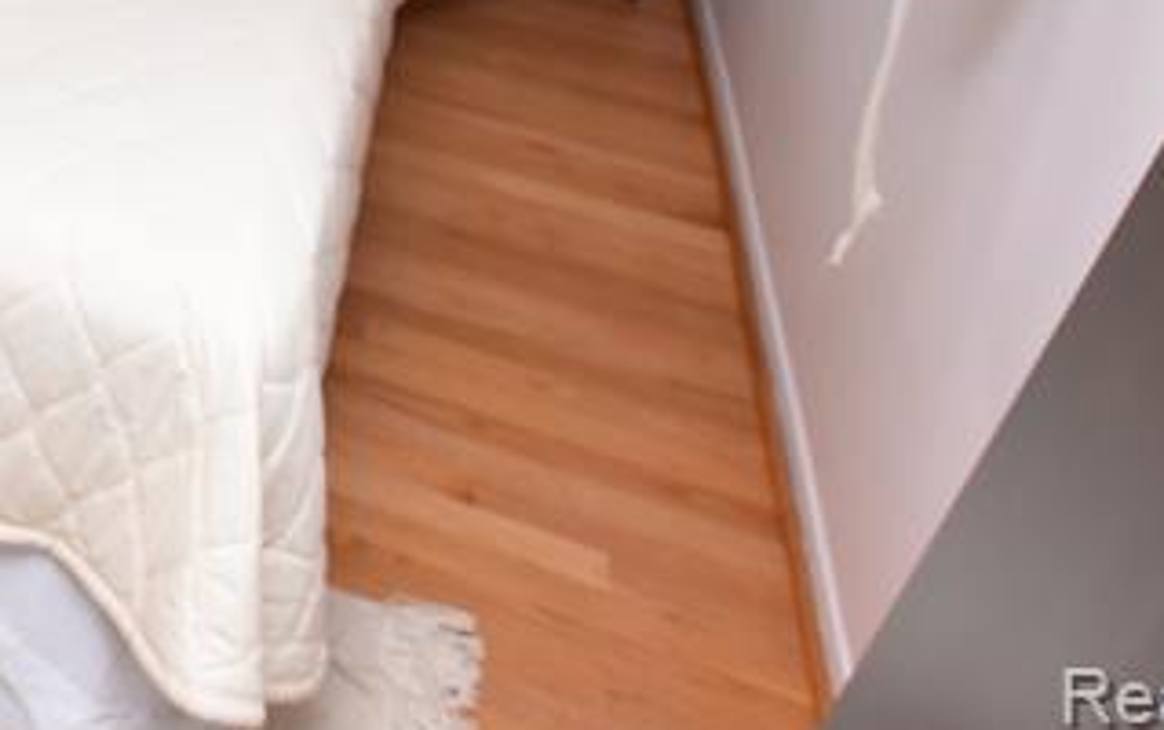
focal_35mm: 49
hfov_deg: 30.1
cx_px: -438
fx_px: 1556
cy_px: -489
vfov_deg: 20.6
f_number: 5.6
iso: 720
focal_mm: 10
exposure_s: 1/125
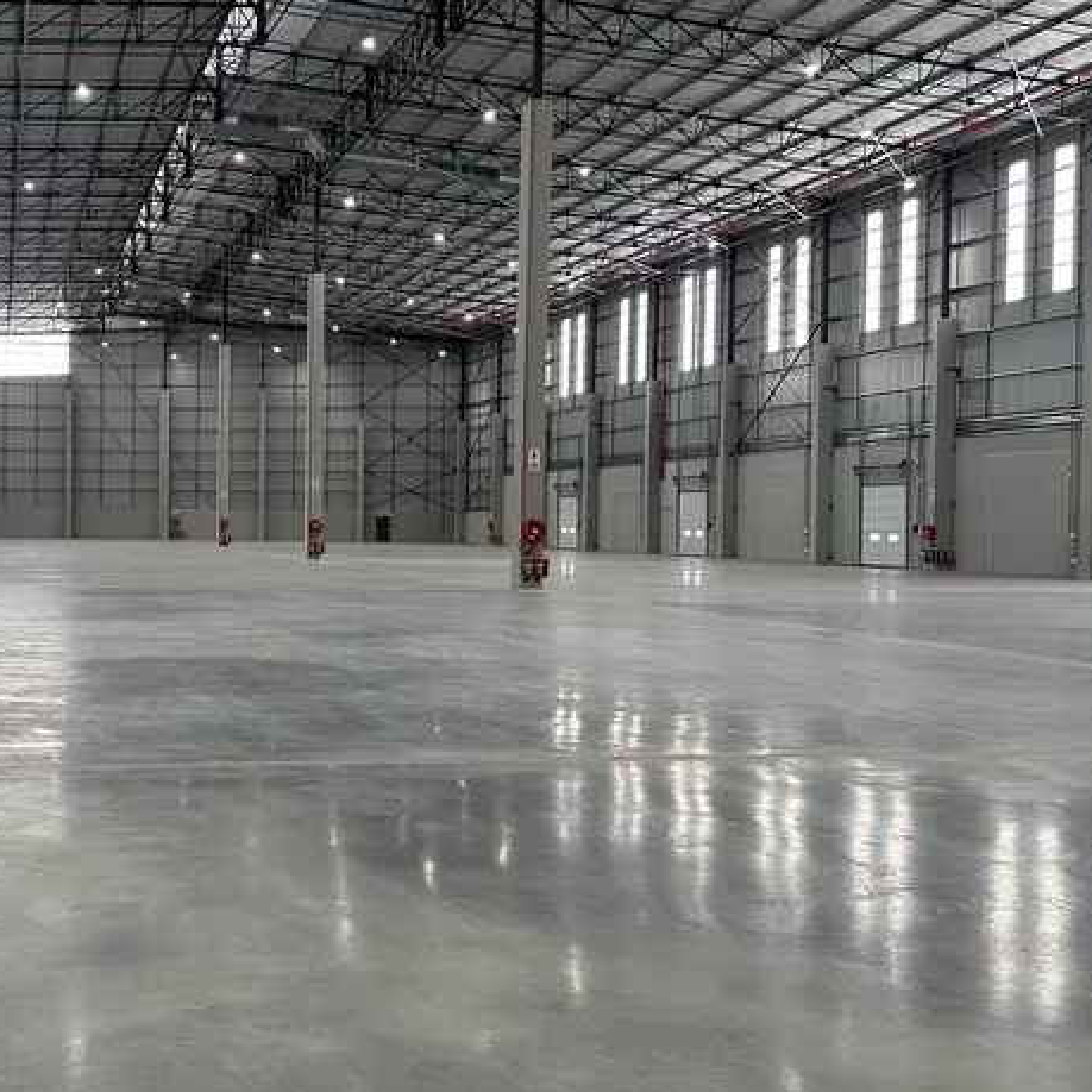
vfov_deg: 44.9
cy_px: 542
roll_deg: -0.1
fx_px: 1321
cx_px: 214
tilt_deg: -1.0
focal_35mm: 37
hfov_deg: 42.8
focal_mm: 6.86
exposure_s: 1/121
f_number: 1.78
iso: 125
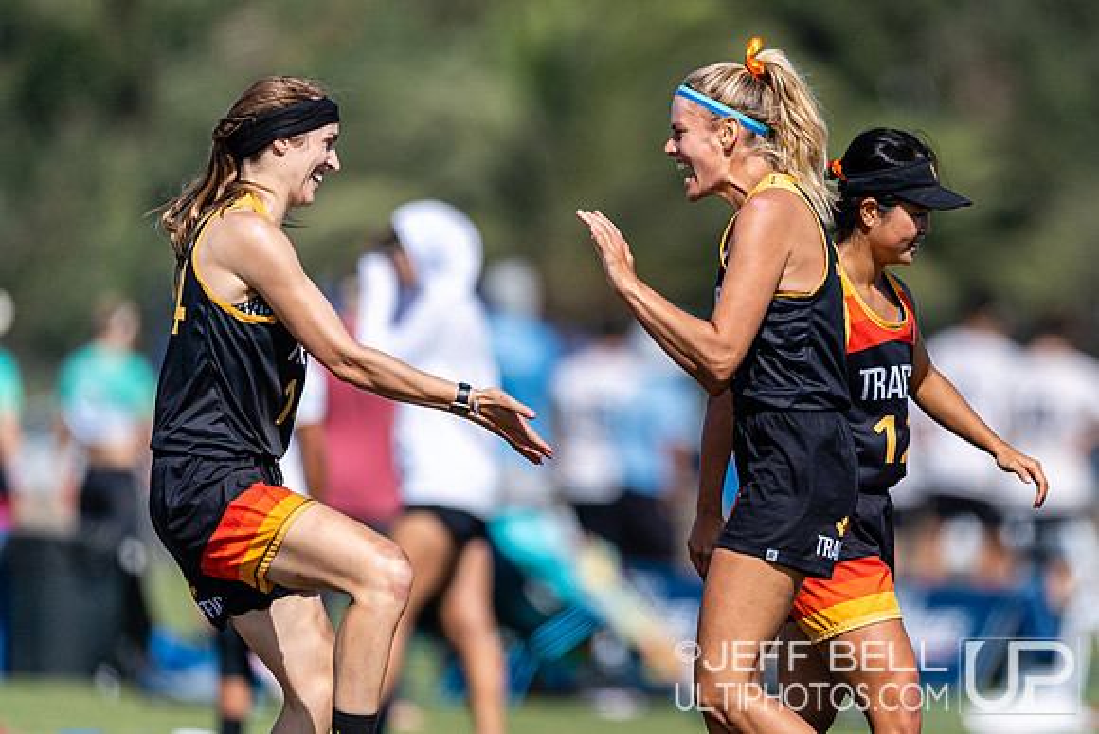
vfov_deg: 2.5
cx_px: 766
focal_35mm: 558
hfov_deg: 3.7
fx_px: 17027
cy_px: 385
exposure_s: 1/3200
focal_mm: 400
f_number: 2.8
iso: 100
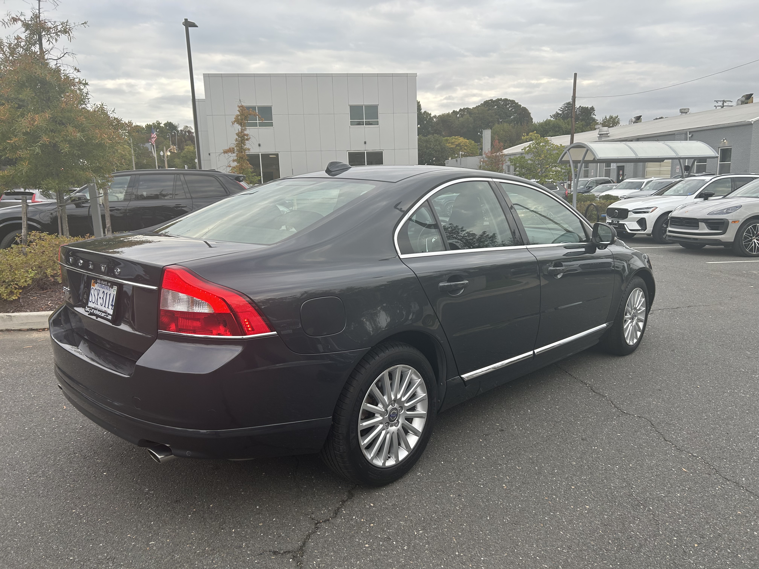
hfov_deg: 67.3
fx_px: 570
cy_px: 284
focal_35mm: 26
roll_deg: +1.9
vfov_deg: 53.1
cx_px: 380
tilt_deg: -10.1
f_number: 1.5
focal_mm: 5.7
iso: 50
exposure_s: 1/431
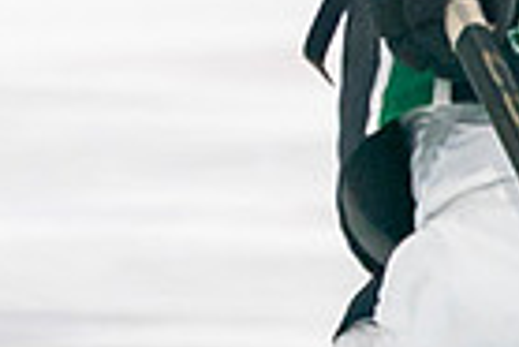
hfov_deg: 1.1
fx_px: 26020
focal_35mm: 1803
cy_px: 71
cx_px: 608
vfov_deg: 0.8
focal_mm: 130
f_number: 2.8
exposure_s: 1/640
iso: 400
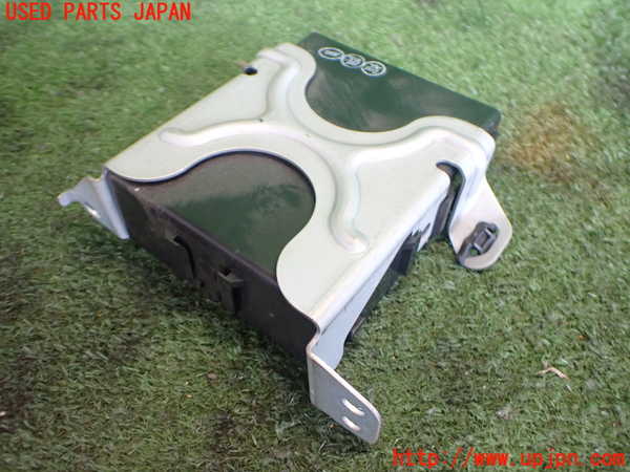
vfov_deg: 46.8
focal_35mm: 30
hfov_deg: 60.0
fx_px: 546
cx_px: 315
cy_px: 236
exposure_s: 1/80
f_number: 2.3
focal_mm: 5.4
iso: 800
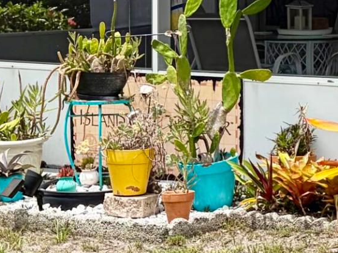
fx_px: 1318
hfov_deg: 13.1
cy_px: 5
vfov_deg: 10.9
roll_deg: -0.2
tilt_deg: -2.1
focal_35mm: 135
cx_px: 630
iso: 50
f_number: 1.6
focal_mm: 5.96
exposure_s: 1/3279
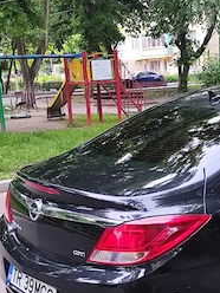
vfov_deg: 30.3
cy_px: 213
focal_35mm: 63
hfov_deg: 23.0
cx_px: 169
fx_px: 534
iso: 500
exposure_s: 1/33.3
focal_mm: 6.14
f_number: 1.65
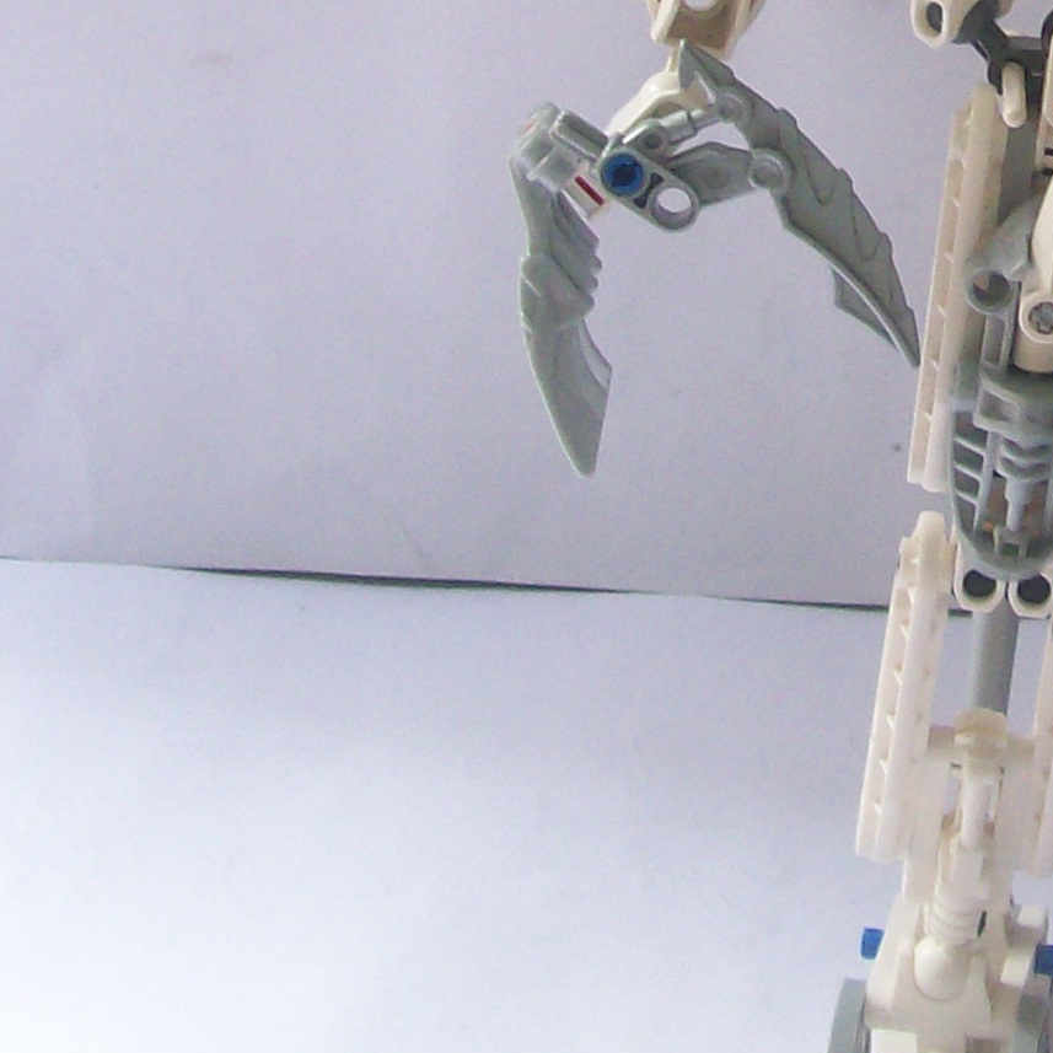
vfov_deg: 15.0
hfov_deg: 14.8
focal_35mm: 114
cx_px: 1229
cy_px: -59
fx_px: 3923
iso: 102
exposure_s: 1/32
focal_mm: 6
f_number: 2.7
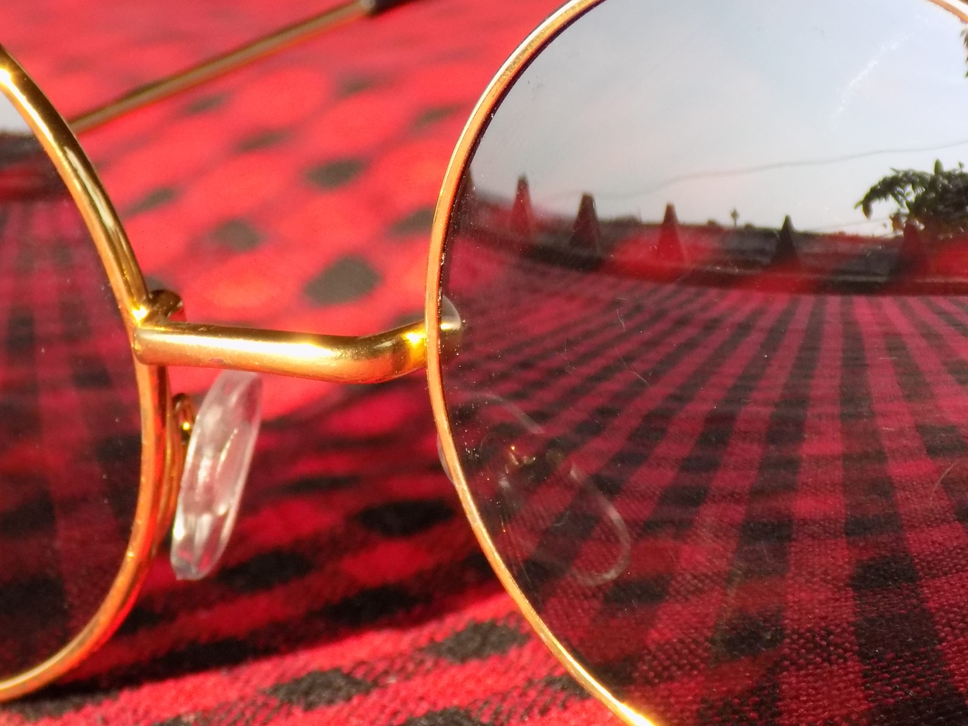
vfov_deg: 8.1
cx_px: 582
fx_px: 5089
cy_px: 169
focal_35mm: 182
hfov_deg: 10.9
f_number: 4.8
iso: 180
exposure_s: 1/250
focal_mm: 20.9
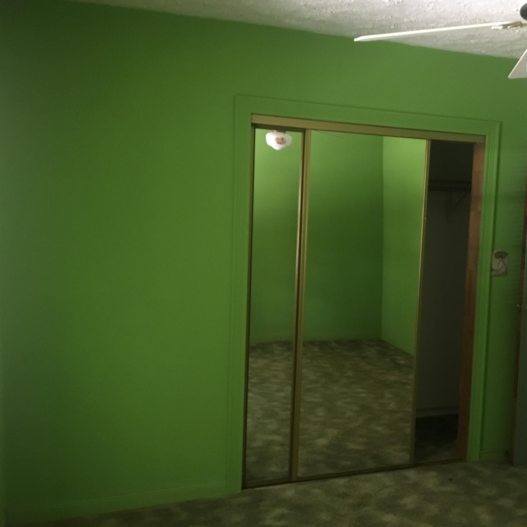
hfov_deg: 46.8
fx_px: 603
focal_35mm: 35
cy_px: 260
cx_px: 333
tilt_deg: -6.4
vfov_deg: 47.2
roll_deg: -1.4
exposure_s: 1/15
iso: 400
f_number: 2.2
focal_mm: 4.15
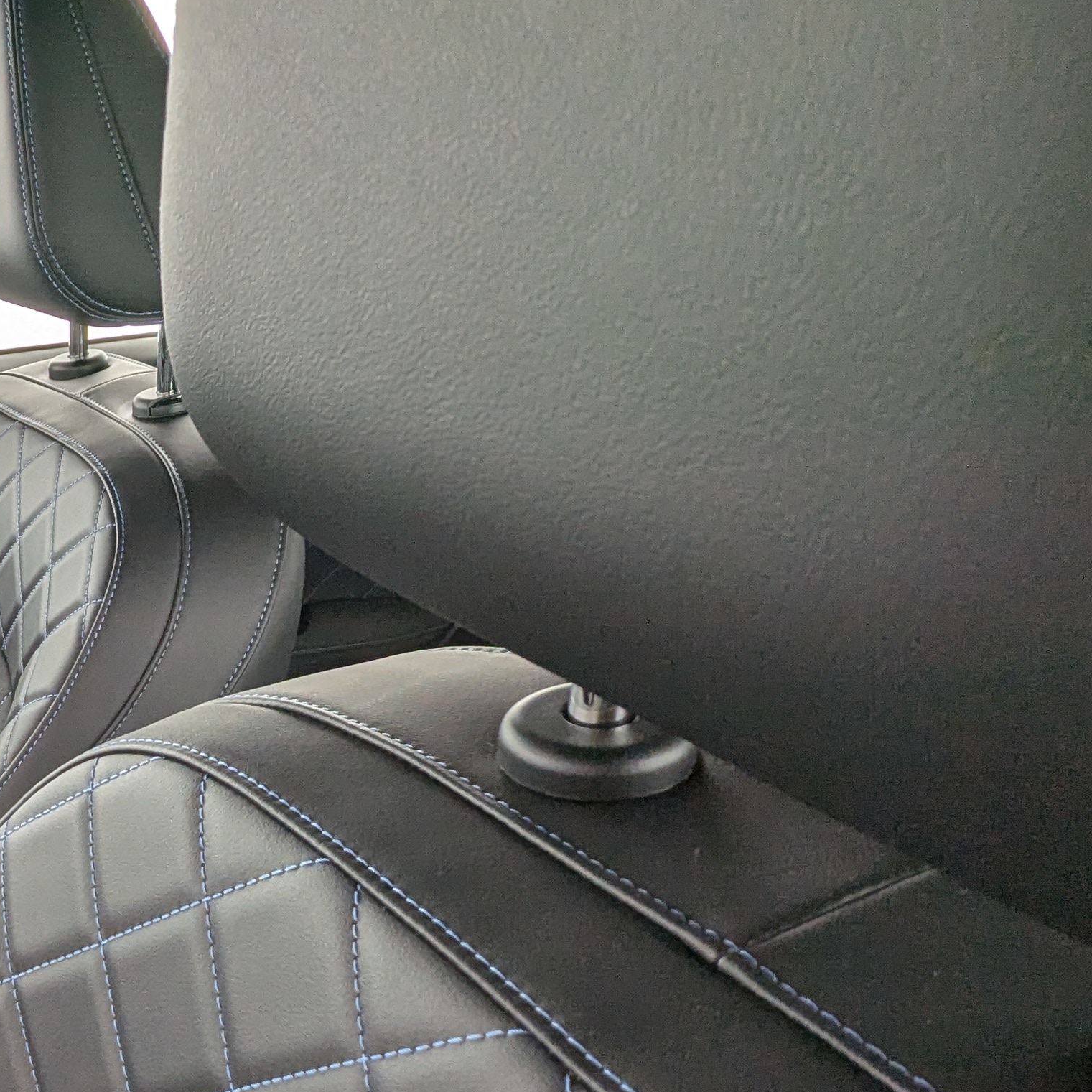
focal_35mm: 38
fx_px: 1356
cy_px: 739
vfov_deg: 43.2
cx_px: -142
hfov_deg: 36.3
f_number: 2.2
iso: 63
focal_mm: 2.35
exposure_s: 1/57.8
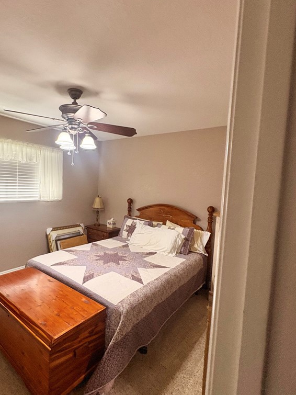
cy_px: 198
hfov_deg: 67.9
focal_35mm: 19
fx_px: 217
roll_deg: -2.8
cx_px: 117
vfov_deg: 84.7
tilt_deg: -4.6
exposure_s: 1/60
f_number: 2.2
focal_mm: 2.22
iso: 250
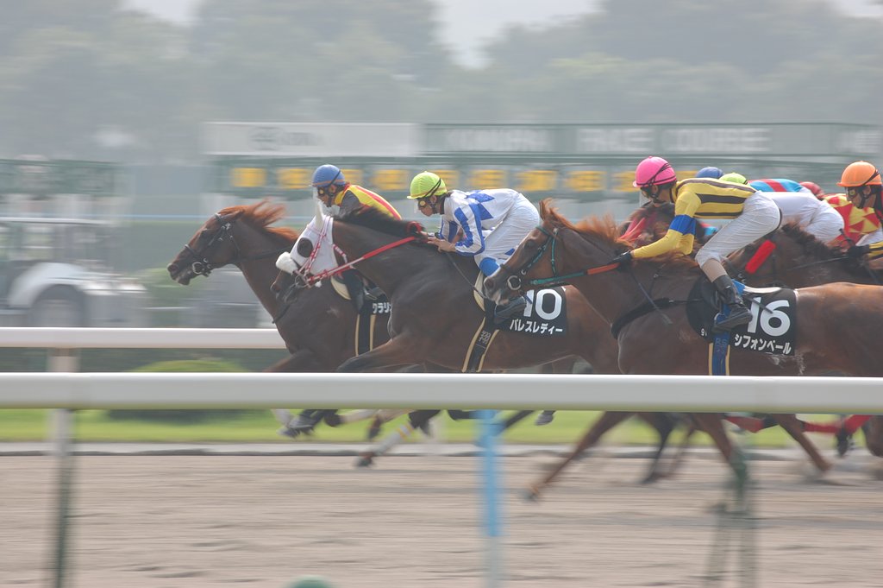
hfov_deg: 6.9
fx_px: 7352
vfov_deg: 4.6
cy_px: 294
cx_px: 442
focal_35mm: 300
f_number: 18
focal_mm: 200
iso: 200
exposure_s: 1/125
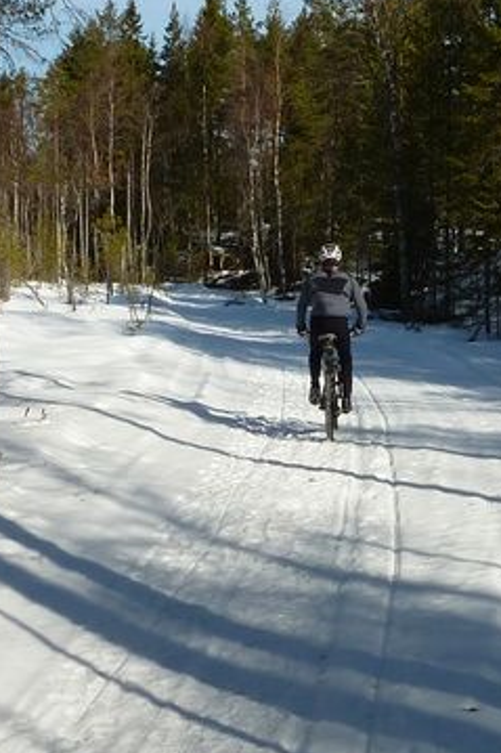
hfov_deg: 19.4
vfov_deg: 28.9
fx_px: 1463
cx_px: 301
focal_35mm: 70
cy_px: 391
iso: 80
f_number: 5.6
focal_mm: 4.1
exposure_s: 1/400
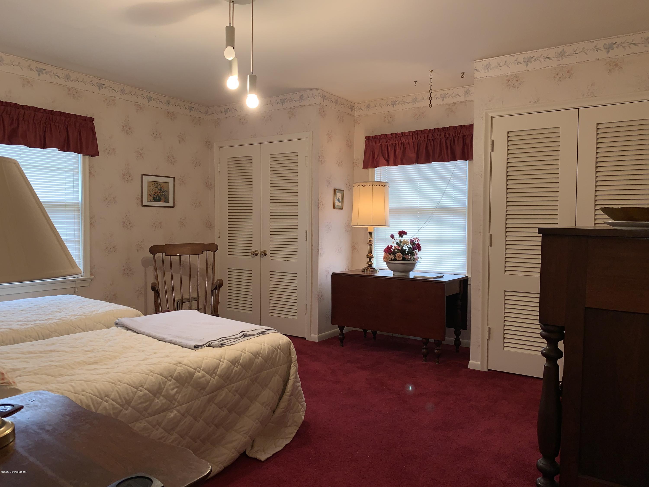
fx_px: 487
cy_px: 244
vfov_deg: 53.1
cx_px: 324
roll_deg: +0.2
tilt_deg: -2.8
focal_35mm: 26
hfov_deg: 67.3
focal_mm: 4.25
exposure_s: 1/24
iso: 25
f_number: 1.8
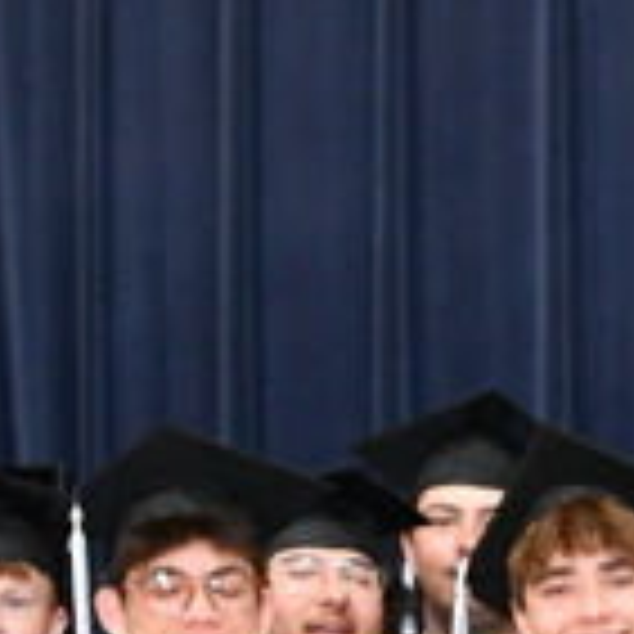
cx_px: 1102
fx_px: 4600
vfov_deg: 7.6
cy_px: 1194
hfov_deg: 7.7
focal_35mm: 222
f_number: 3.8
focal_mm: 24
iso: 1600
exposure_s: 1/60
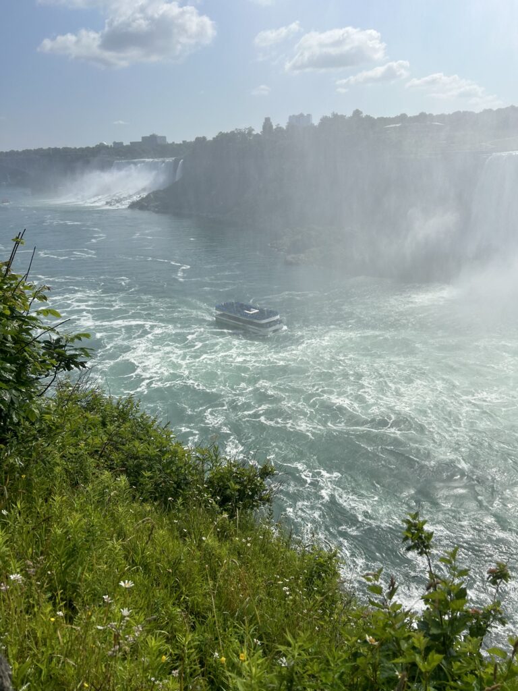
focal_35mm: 26
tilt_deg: -22.2
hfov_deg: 53.1
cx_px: 259
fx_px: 519
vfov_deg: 67.3
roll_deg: +2.8
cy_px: 346
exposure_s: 1/10309
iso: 50
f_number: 1.5
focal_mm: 5.7
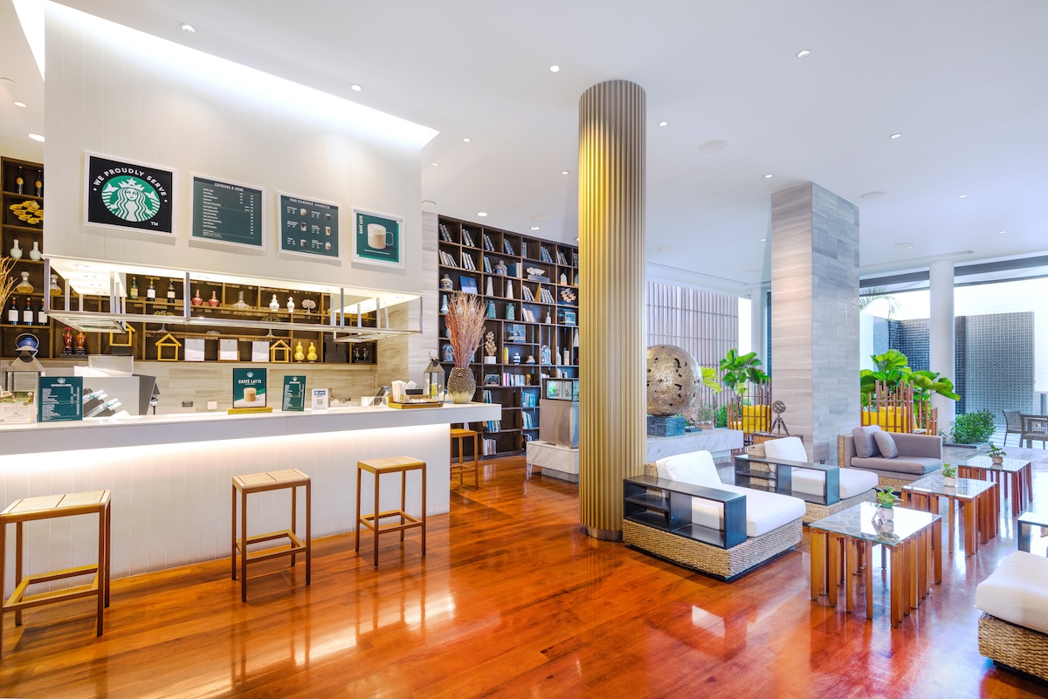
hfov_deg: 96.7
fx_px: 466
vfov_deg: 73.8
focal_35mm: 16
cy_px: 350
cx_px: 524
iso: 100
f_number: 8
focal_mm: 16
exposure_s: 1/5
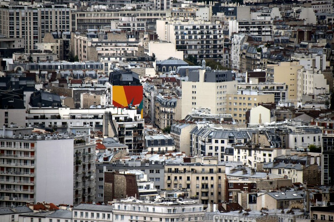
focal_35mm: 375
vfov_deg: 3.7
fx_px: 3478
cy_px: 111
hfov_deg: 5.5
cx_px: 167
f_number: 6.3
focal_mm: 250
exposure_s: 1/640
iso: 200
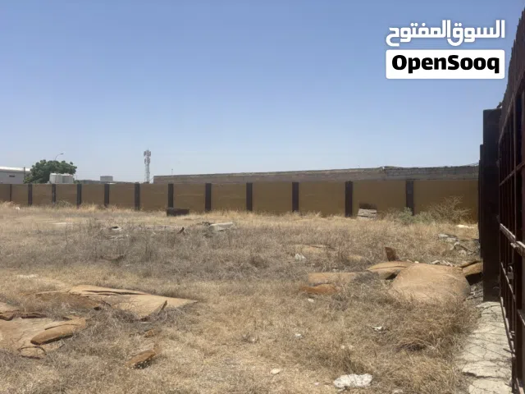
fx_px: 394
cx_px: 262
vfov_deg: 53.1
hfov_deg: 67.3
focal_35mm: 26
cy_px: 197
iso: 50
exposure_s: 1/5348
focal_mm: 5.96
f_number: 1.6
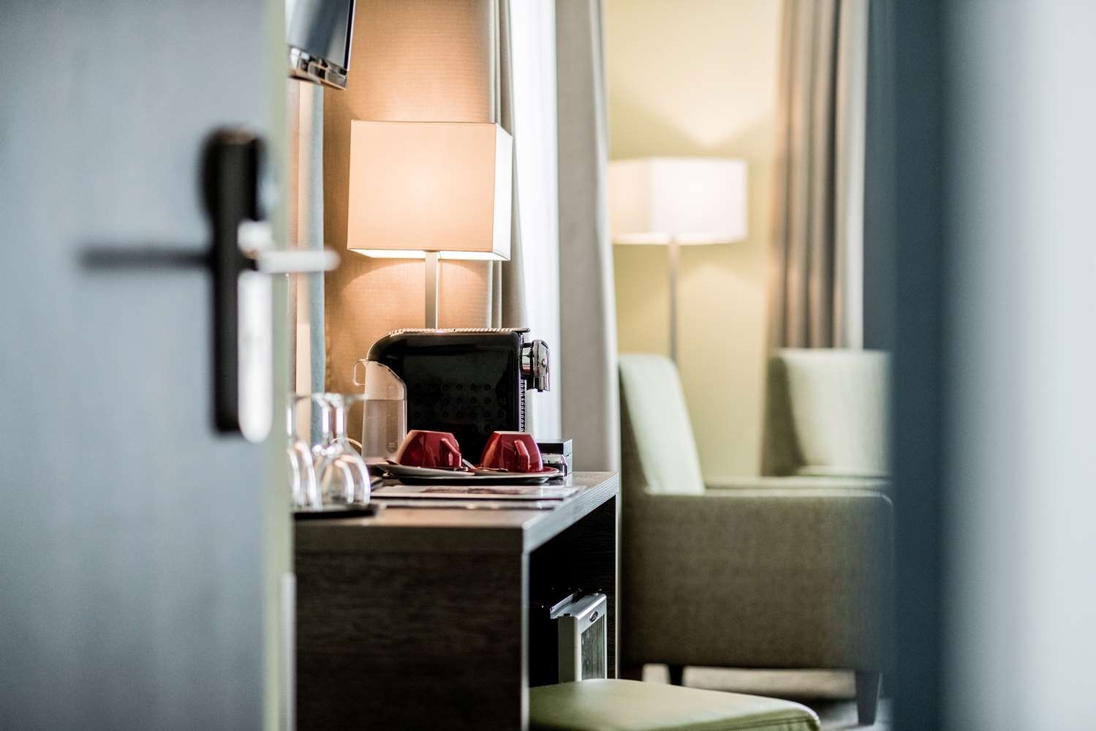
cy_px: 366
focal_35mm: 85
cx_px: 548
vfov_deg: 16.1
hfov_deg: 23.9
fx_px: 2587
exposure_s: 1/640
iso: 1000
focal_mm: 85
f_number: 2.2
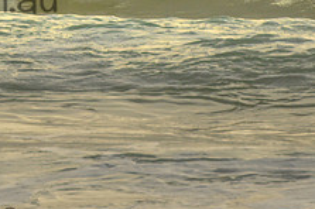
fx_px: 12520
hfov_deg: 1.4
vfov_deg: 1.0
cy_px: -108
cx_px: 60
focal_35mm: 1433
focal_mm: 400
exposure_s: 1/2000
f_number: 5.6
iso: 400
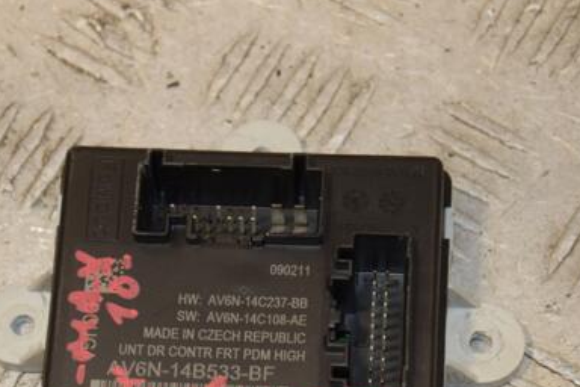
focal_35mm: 176
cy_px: 298
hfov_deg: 11.7
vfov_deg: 7.8
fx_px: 2832
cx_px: 204
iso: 800
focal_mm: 75
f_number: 6.3
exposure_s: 1/200
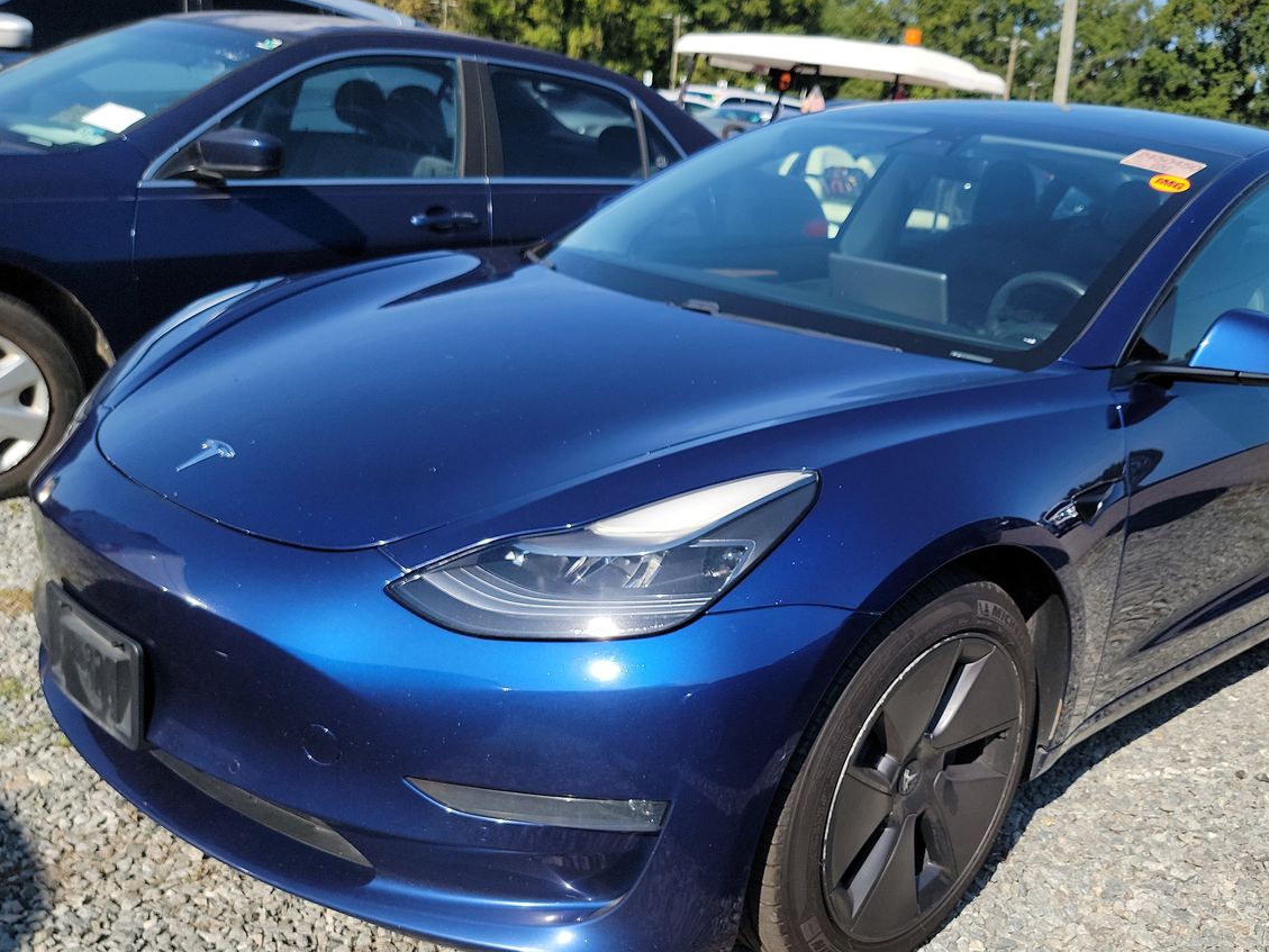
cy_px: 547
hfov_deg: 53.1
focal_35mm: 34
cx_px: 826
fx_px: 1247
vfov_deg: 41.7
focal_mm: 6.7
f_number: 1.8
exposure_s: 1/728
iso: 50
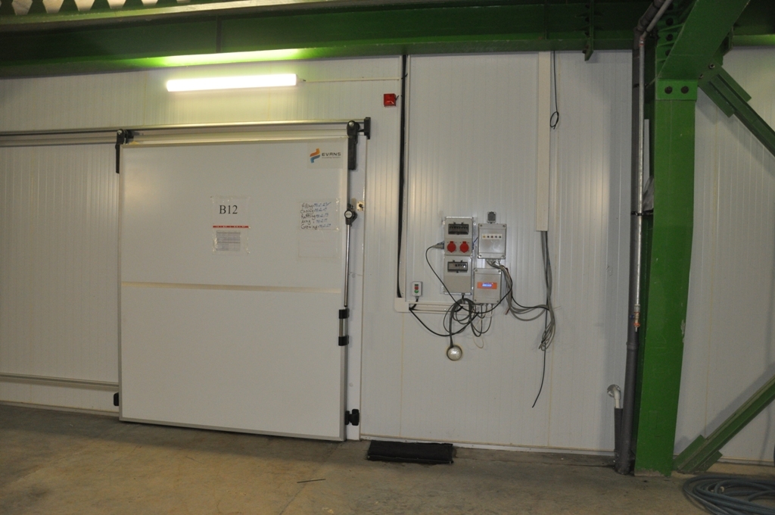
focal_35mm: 27
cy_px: 258
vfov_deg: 47.8
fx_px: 581
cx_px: 388
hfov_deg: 67.4
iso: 800
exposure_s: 1/80
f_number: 3.5
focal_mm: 18
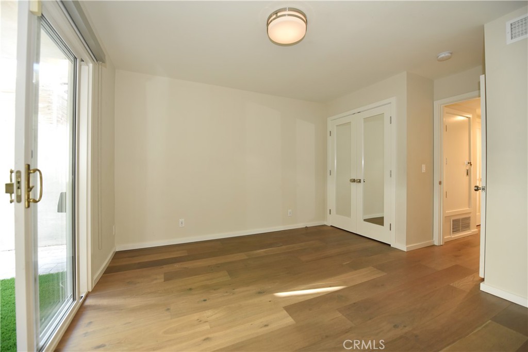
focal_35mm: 14
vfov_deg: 81.2
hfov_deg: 104.2
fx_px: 205
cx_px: 264
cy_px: 176
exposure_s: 1/60
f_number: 2.8
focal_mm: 14
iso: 900
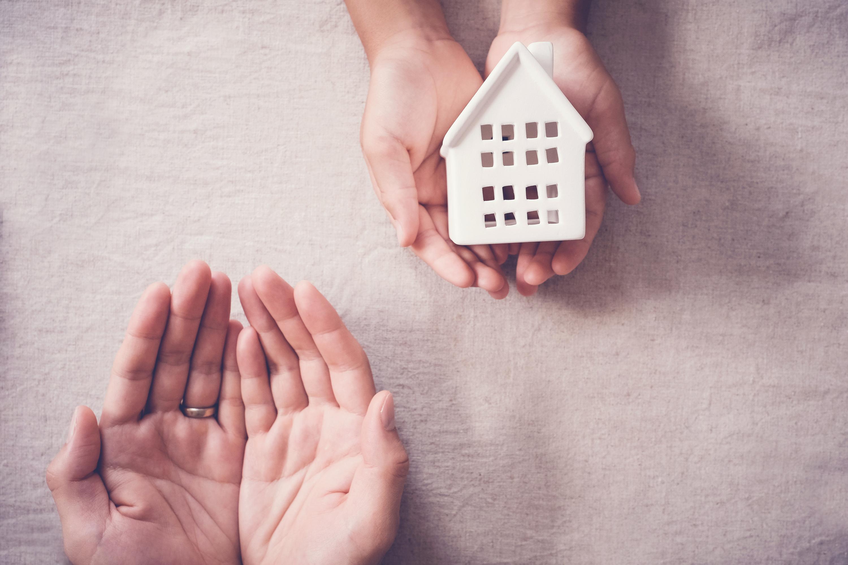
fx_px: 636
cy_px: 282
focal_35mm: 27
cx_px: 424
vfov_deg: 47.9
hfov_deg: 67.4
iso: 800
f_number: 5
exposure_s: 1/50
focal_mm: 18.2
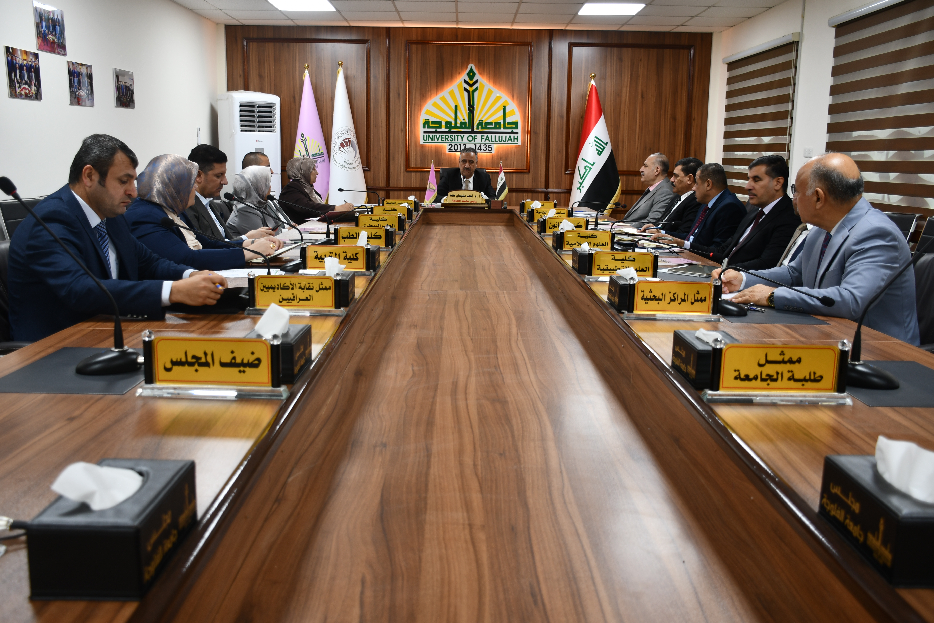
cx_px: 467
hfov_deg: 57.2
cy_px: 312
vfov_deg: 40.0
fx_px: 856
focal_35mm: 33
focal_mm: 22
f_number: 3.5
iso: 160
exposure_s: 1/30
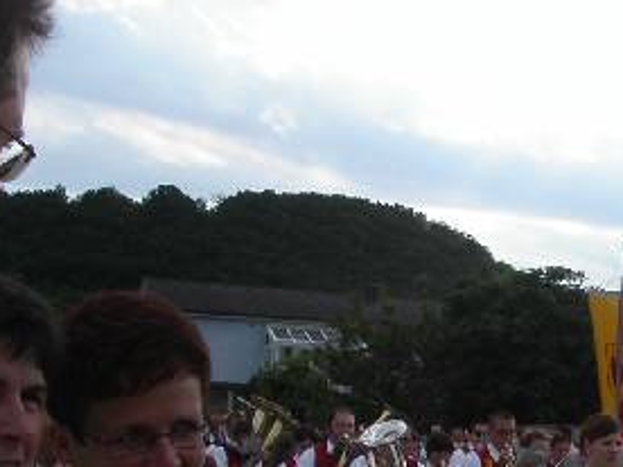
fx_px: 1584
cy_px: 505
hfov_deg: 21.0
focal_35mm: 88
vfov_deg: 16.3
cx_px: 716
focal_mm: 7.8
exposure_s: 1/350
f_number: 8
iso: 100
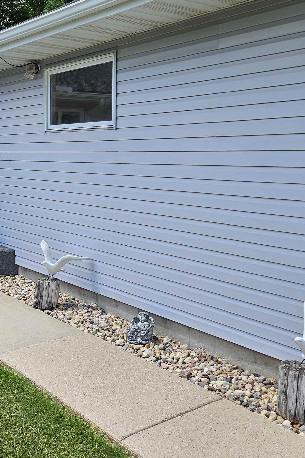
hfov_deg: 32.2
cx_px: 45
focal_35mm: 40
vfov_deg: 48.1
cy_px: 177
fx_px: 508
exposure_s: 1/1148
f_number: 1.8
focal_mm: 5.4
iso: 25
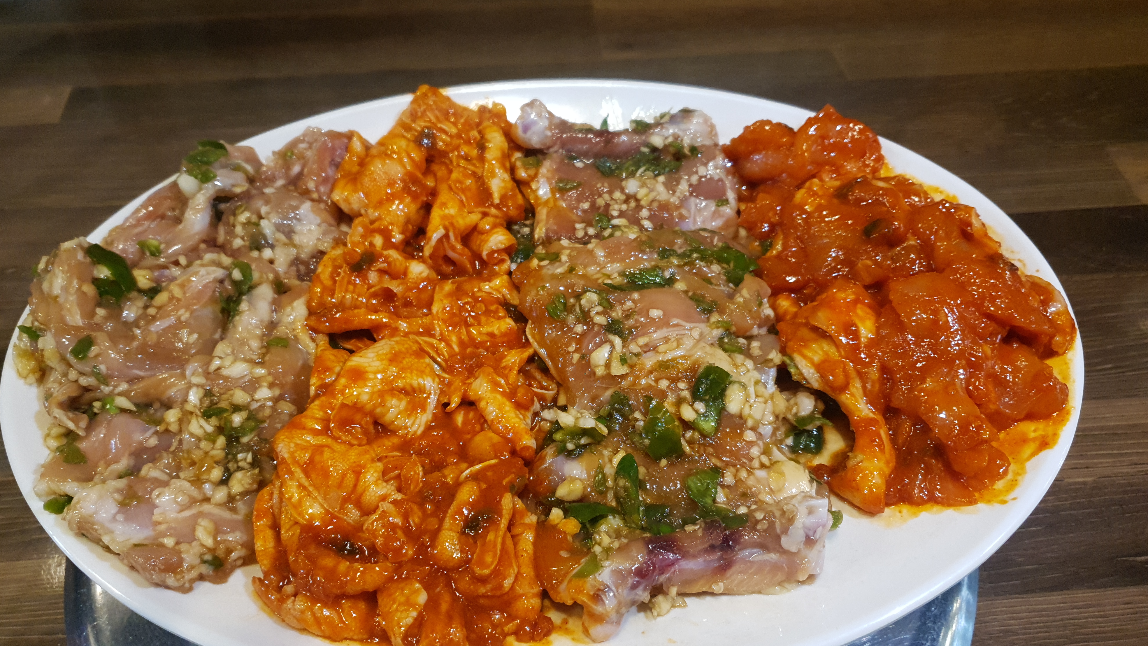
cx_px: 564
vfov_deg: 40.2
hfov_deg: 66.1
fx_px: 883
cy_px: 332
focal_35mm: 29
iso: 250
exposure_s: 1/60
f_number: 1.5
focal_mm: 4.3
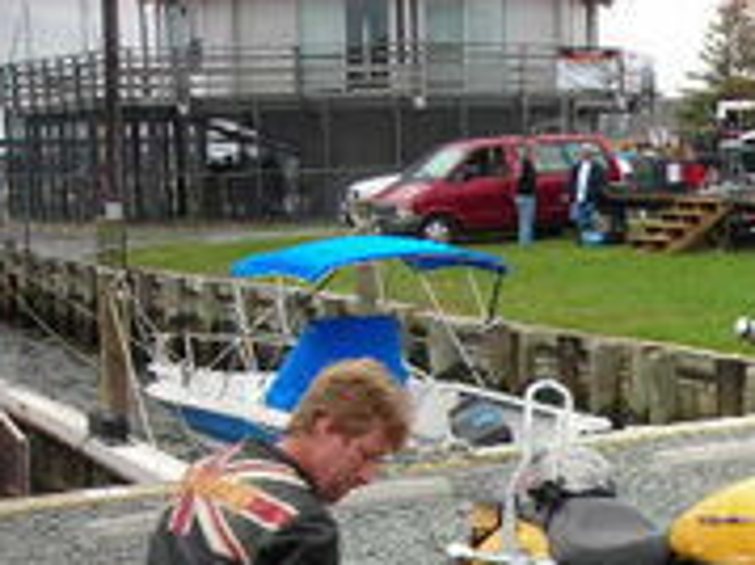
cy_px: 628
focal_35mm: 85
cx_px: 806
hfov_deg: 21.9
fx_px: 1853
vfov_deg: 16.8
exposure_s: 1/210
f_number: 3.2
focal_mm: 6.3
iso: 50
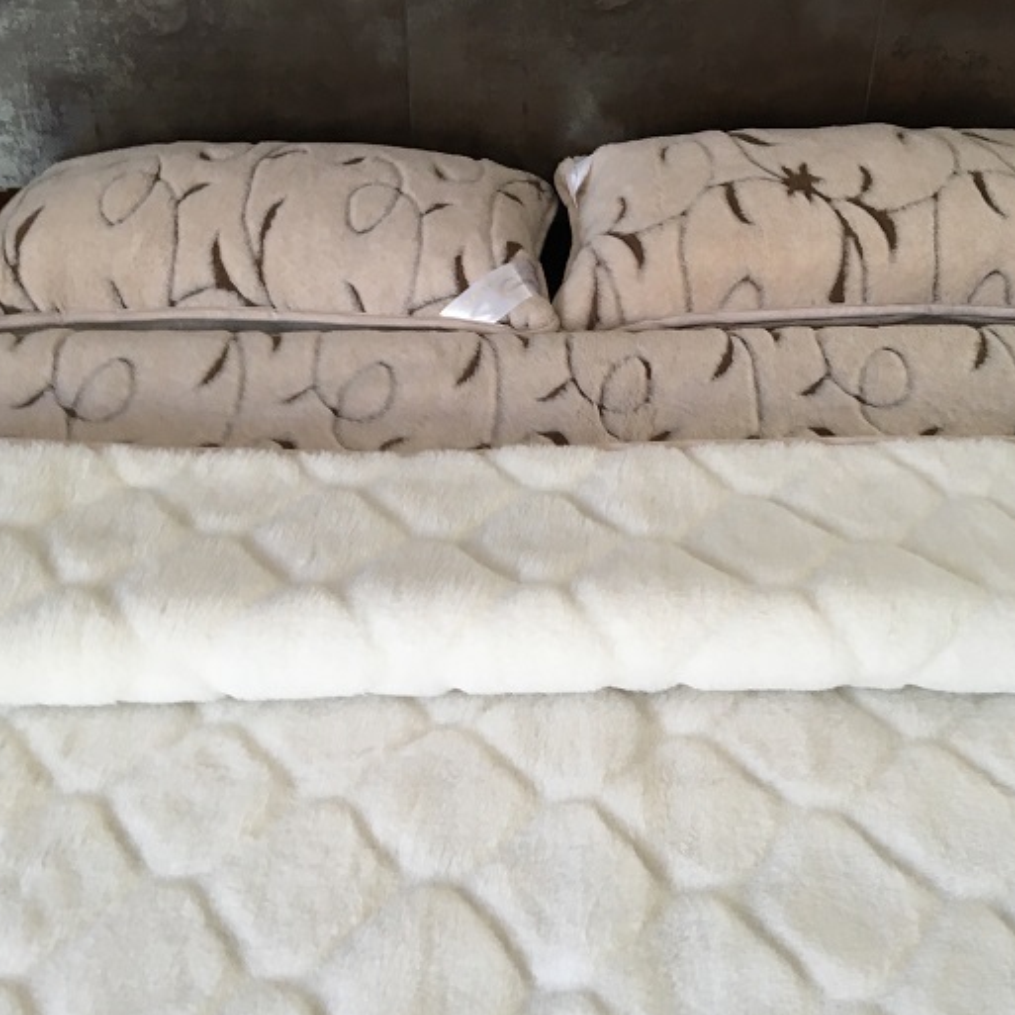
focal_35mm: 40
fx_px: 1327
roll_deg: +0.1
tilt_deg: -40.0
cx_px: 538
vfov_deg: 41.8
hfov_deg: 41.8
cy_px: 582
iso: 100
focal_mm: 4.15
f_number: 2.2
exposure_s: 1/33
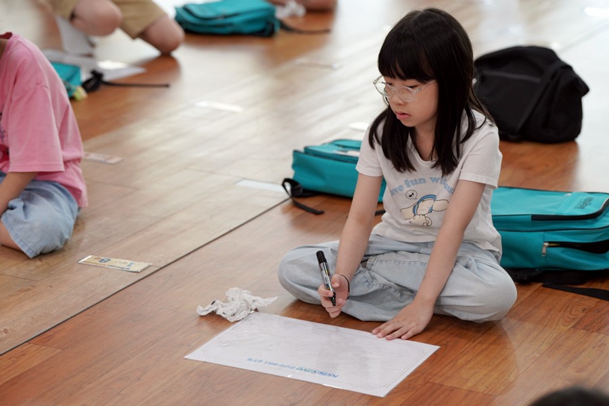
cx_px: 304
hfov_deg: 19.3
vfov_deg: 12.9
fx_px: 1793
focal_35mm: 106
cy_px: 203
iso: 800
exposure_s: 1/160
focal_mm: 106
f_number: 4
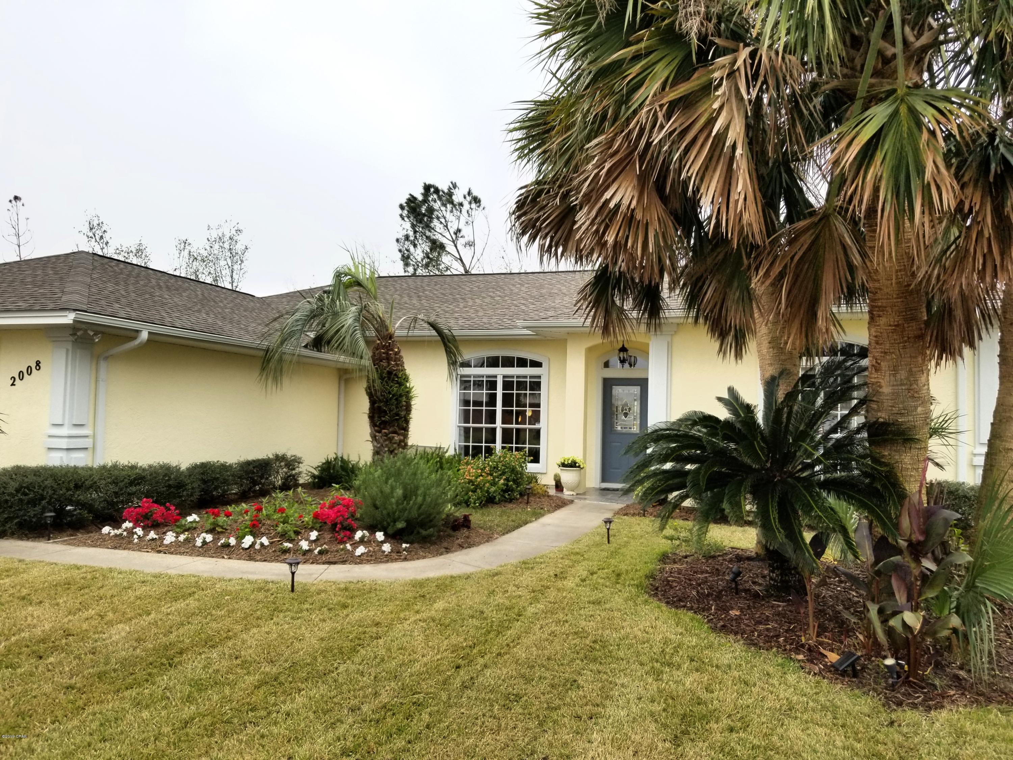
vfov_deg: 53.1
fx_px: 761
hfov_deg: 67.3
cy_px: 380
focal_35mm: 26
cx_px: 506
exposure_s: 1/822
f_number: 1.7
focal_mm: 4.3
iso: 50
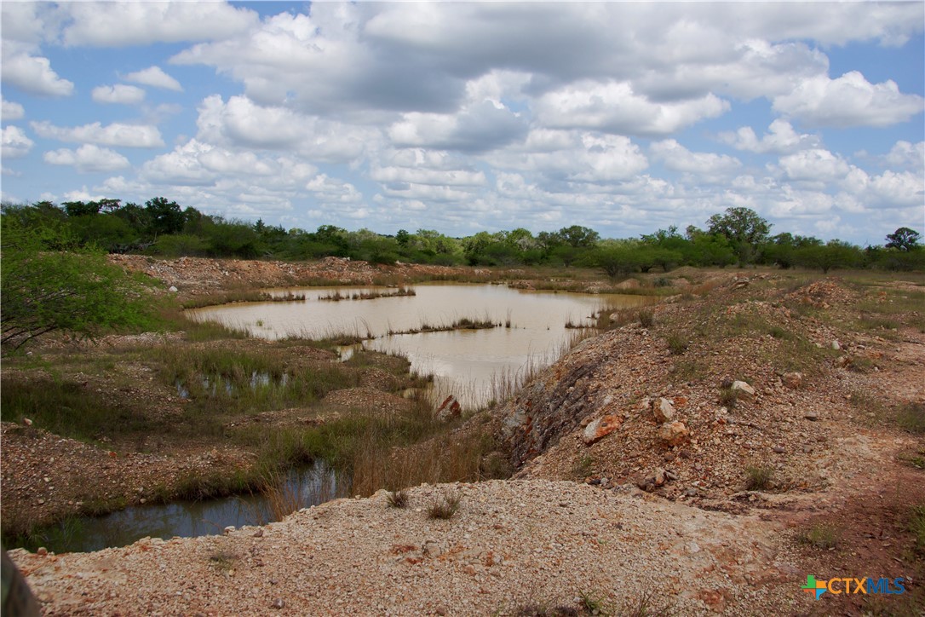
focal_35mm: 27
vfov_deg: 47.9
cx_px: 462
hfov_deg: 67.4
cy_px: 308
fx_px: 694
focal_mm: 18
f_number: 8
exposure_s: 1/400
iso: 100
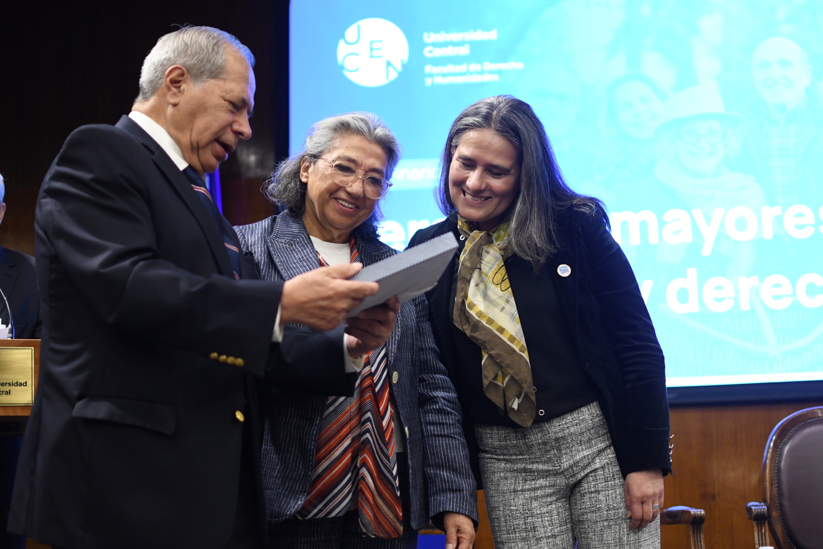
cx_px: 412
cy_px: 274
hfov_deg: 38.2
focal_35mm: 52
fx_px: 1189
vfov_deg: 26.0
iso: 1600
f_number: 1.8
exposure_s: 1/100
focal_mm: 35
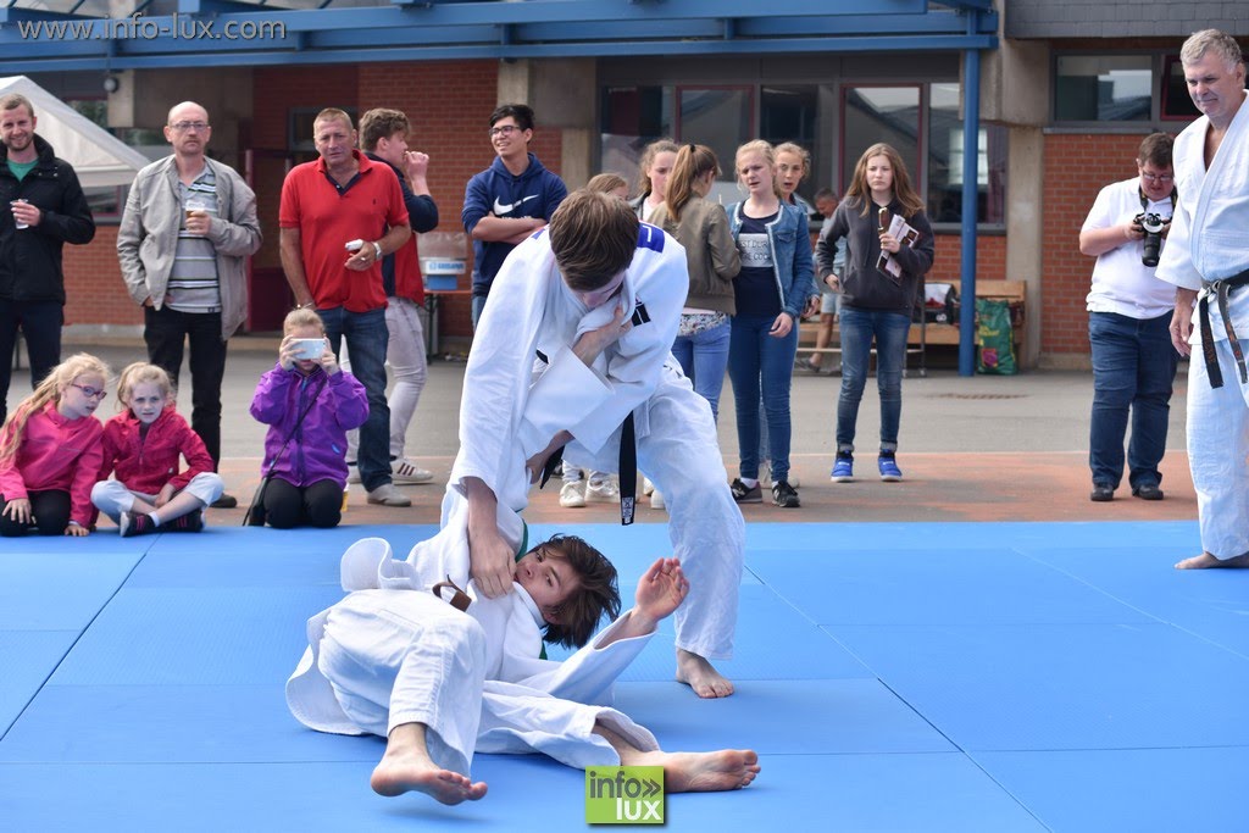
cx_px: 624
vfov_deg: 18.2
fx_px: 2602
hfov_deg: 27.0
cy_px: 416
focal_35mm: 75
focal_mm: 50
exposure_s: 1/500
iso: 100
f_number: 4.5
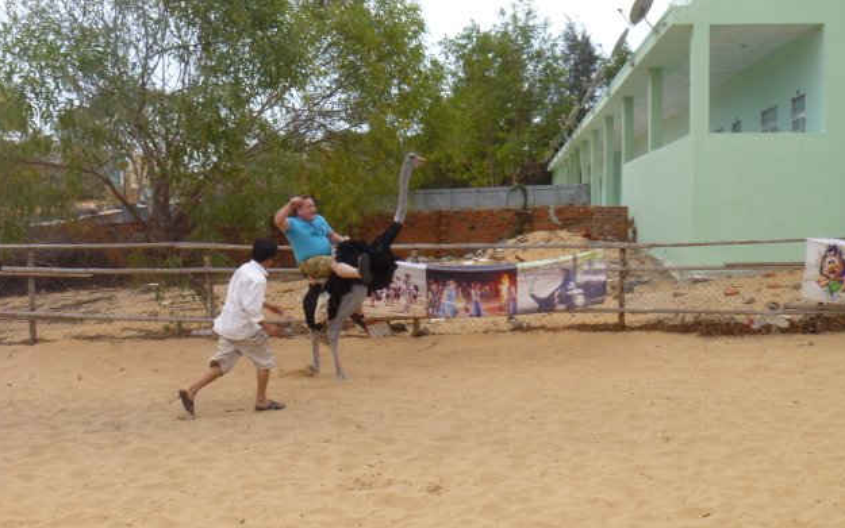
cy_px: 259
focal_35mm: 38
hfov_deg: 51.5
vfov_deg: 33.6
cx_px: 429
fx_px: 875
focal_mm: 6.3
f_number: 5.6
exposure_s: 1/250
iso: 100
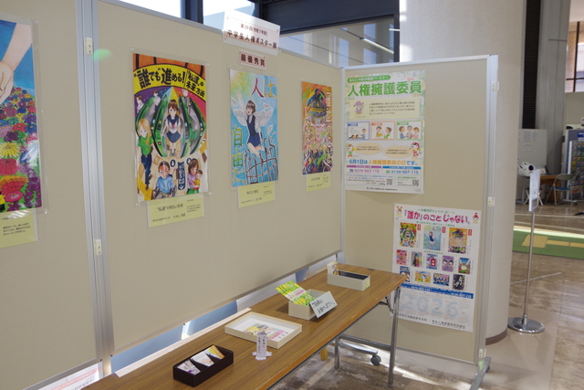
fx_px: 438
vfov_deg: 48.0
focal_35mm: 27
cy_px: 195
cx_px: 292
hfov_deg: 67.4
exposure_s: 1/50
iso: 400
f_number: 8
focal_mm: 18
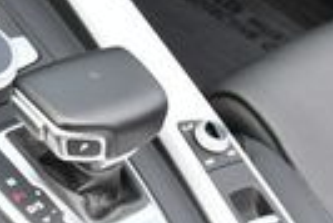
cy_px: -215
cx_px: -356
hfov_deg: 9.8
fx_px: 1787
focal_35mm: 193
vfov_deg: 6.9
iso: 400
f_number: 5.6
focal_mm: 20
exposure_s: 1/250
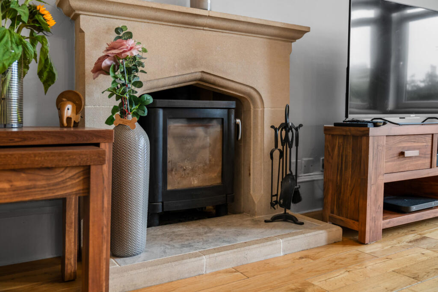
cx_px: 219
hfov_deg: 61.9
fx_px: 365
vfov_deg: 43.6
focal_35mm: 30
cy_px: 146
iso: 640
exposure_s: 1/100
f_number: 2.8
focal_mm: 30
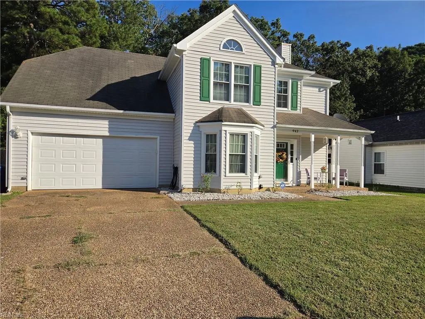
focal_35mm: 23
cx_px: 212
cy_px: 160
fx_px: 282
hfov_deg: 73.9
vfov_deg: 58.9
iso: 80
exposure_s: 1/5002
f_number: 1.8
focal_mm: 5.4
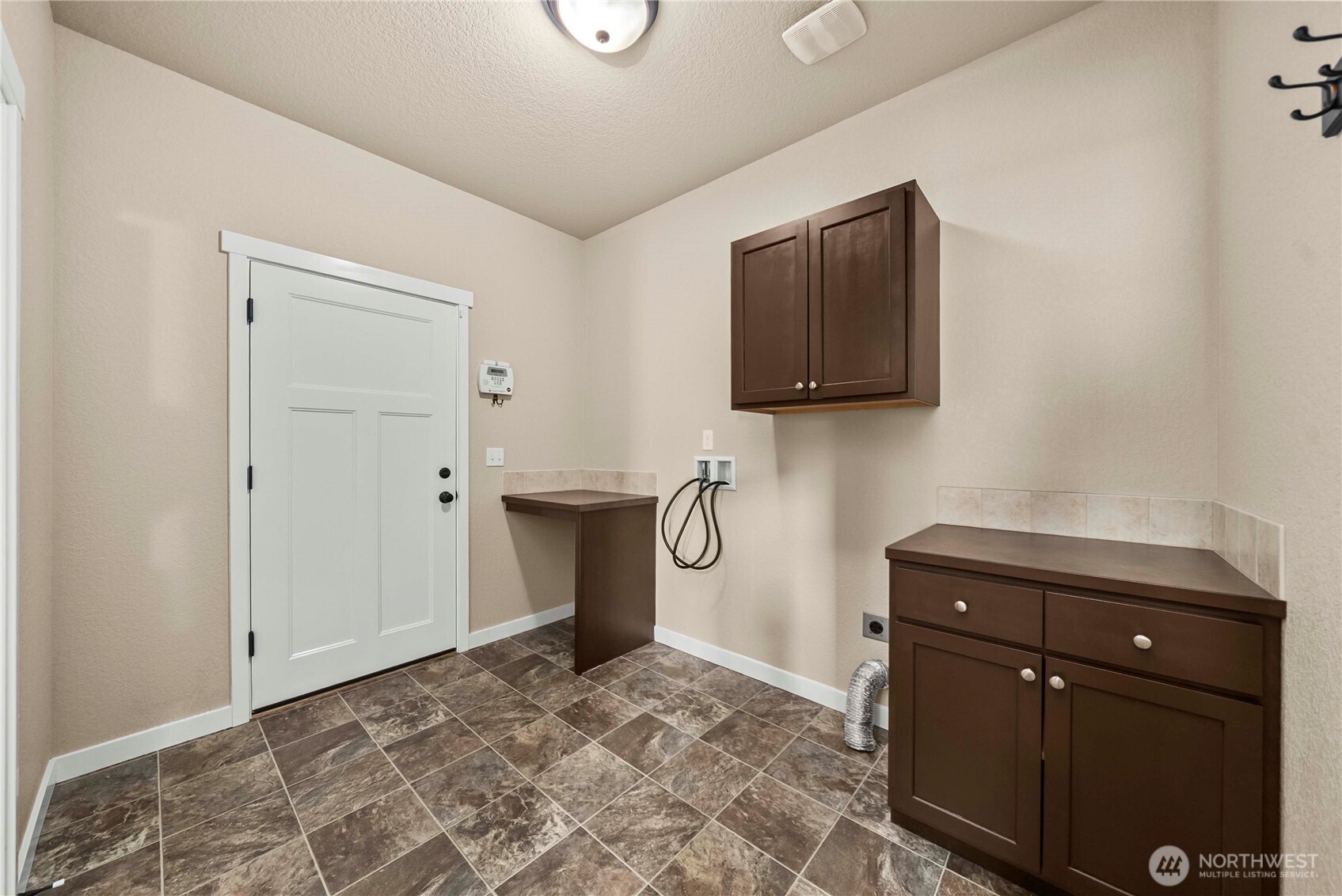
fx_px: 448
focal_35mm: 12
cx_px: 671
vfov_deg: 90.1
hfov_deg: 112.6
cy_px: 448
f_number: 7.1
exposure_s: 1
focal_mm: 12
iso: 1000
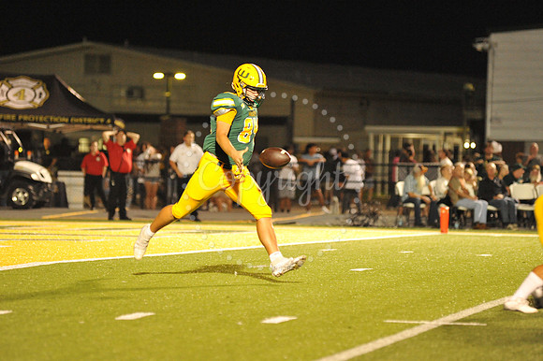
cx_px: 272
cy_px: 180
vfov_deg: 6.9
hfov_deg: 10.3
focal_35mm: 200
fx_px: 3015
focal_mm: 200
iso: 6400
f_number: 4
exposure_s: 1/320
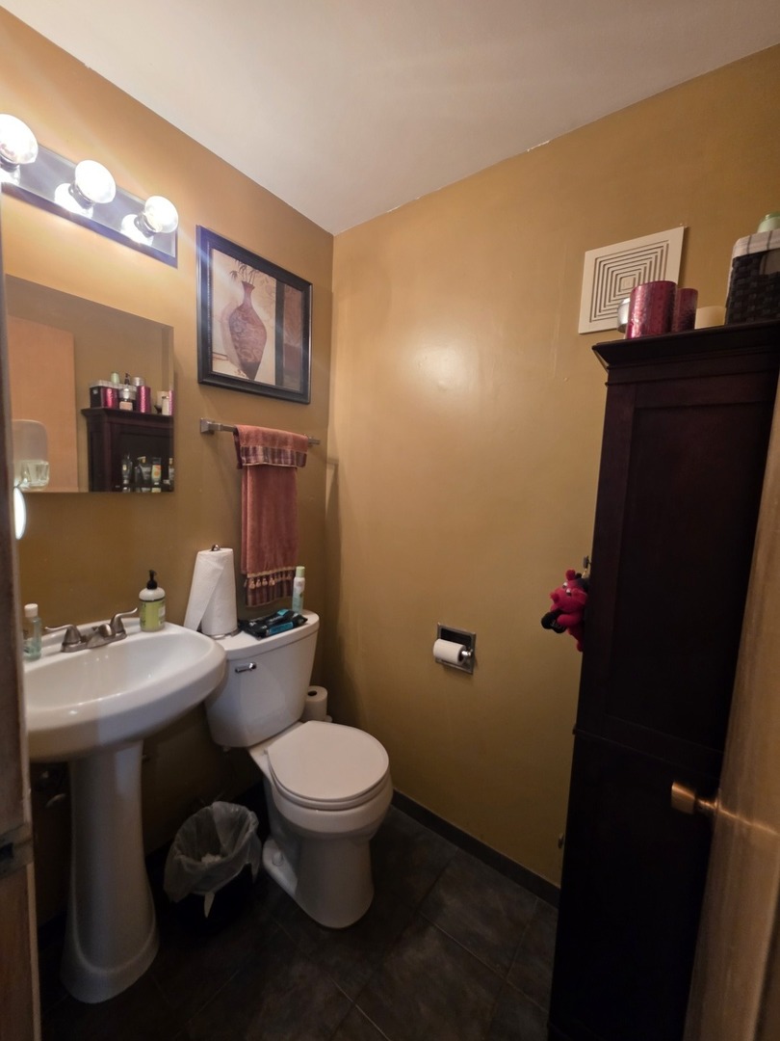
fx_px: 391
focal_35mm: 13
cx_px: 390
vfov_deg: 106.2
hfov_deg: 89.9
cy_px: 520
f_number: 1.9
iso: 250
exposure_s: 1/60
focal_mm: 2.2
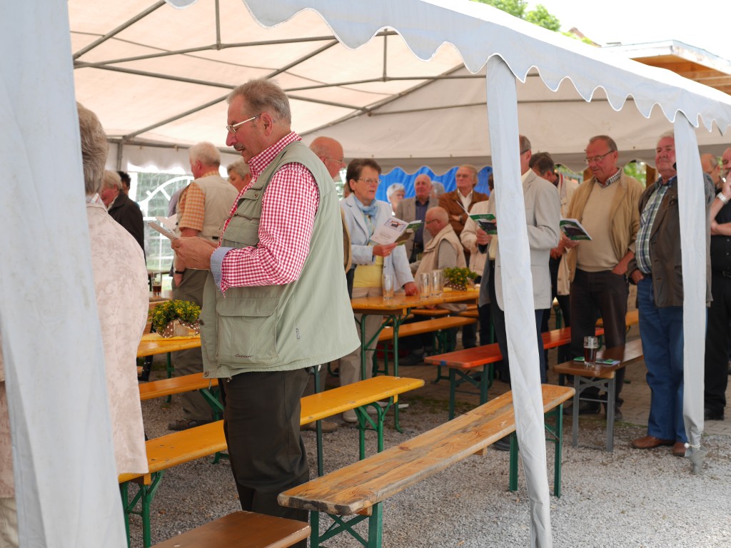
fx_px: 1056
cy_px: 274
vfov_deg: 29.1
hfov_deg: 38.2
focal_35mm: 50
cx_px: 366
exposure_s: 1/500
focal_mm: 25
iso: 125
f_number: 2.8
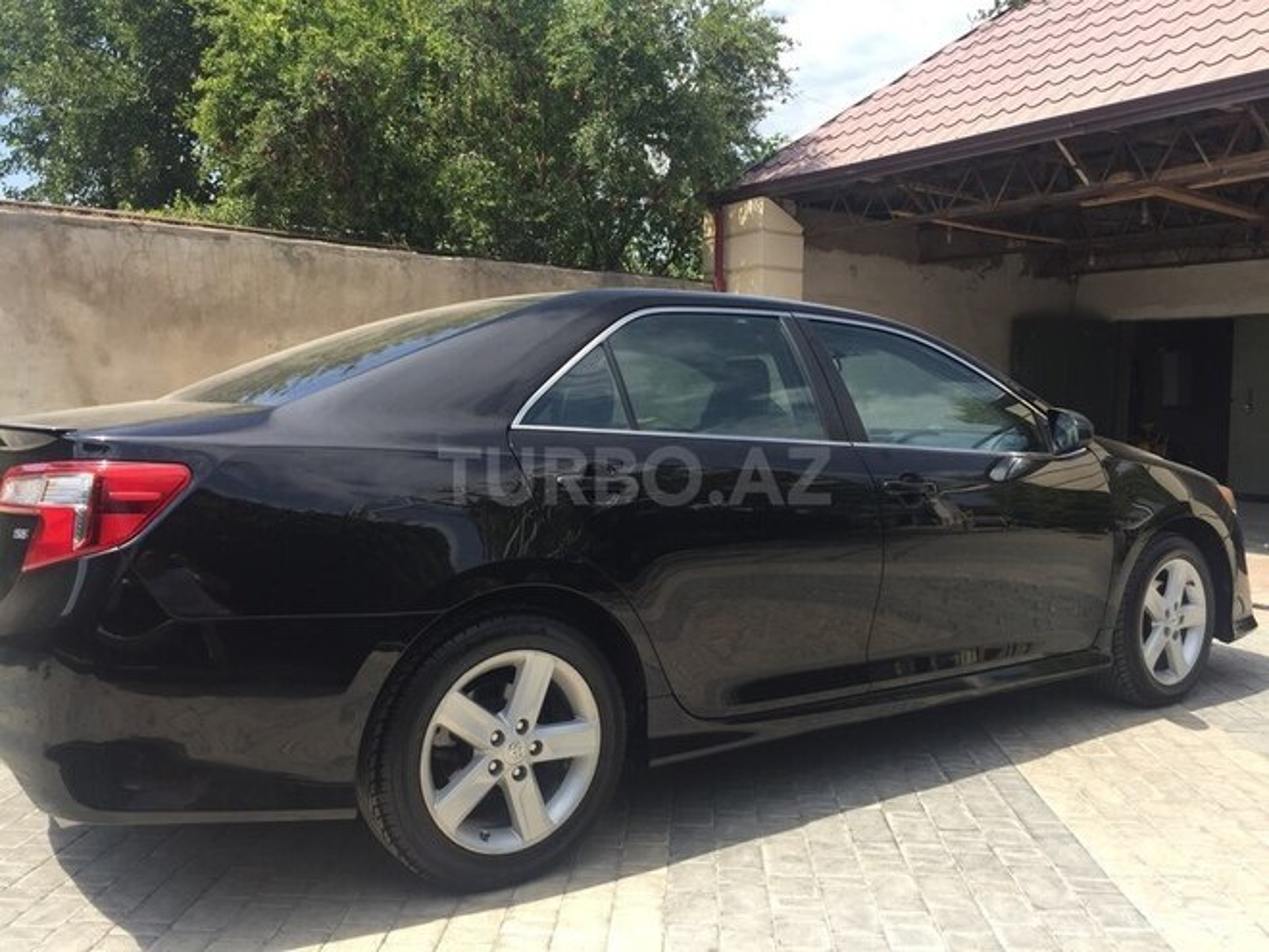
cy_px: 476
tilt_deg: -4.6
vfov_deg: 48.2
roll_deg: -1.6
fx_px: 1063
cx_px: 634
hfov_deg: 61.7
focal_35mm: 29
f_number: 2.2
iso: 32
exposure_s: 1/1099
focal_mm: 4.15
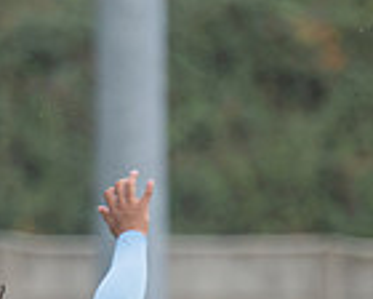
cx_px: -74
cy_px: 460
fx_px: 21748
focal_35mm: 1970
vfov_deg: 0.8
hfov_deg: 1.0
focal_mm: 300
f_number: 2.8
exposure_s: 1/1250
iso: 450
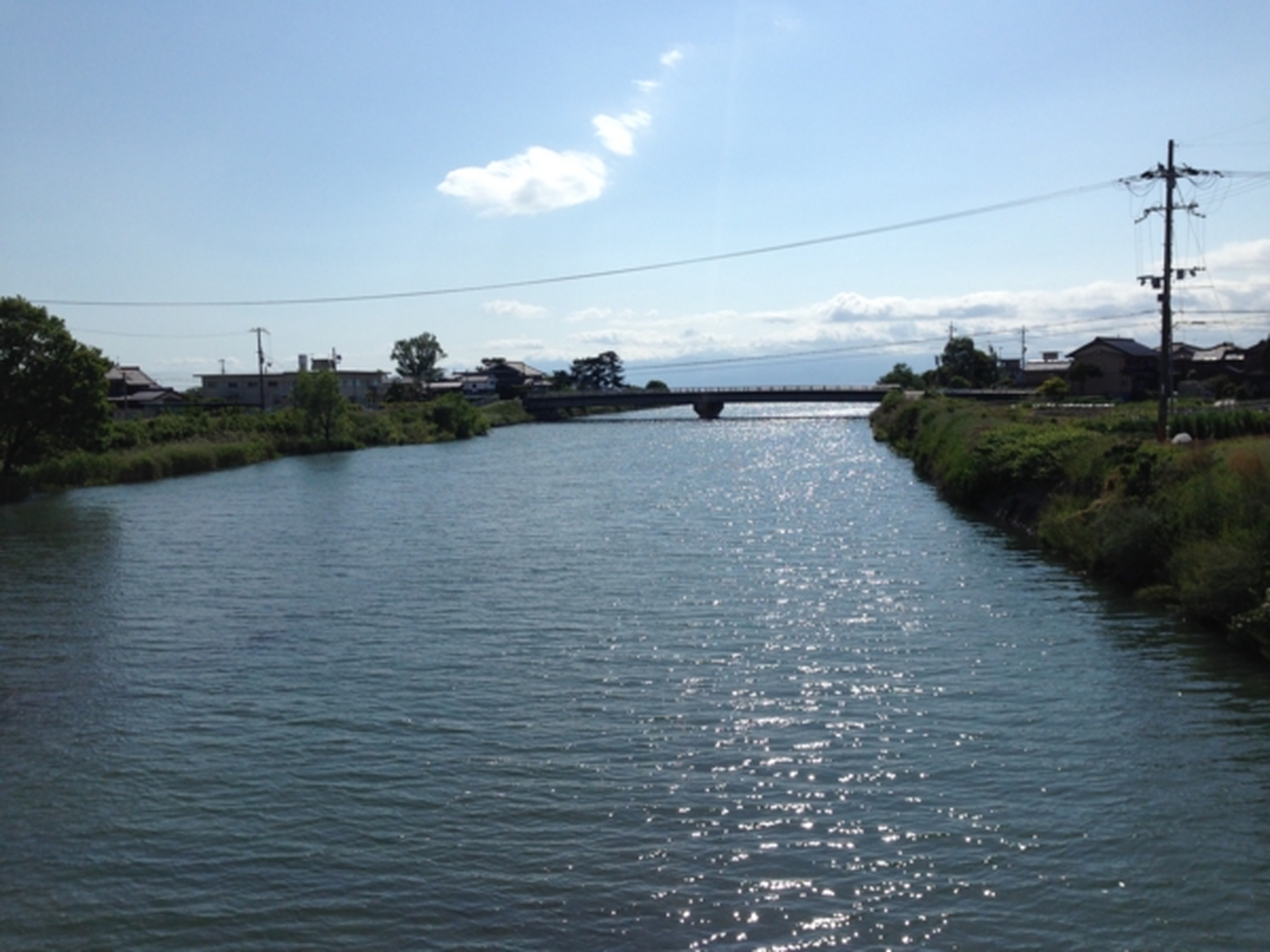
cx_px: 635
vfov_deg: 42.9
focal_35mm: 33
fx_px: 1211
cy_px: 476
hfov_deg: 55.4
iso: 50
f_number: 2.4
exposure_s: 1/4184
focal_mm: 4.12
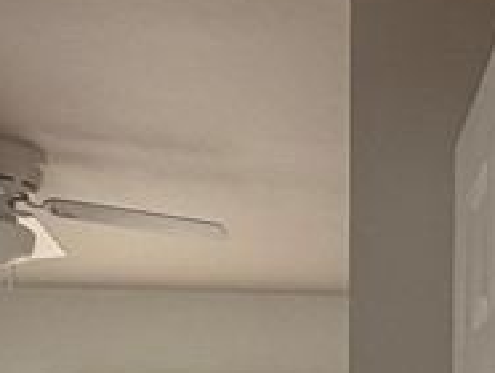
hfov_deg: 19.8
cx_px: 849
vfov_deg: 17.3
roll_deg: -0.6
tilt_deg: -1.1
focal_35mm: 77
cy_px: 557
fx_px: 1103
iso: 125
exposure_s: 1/121
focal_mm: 2.22
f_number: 2.2
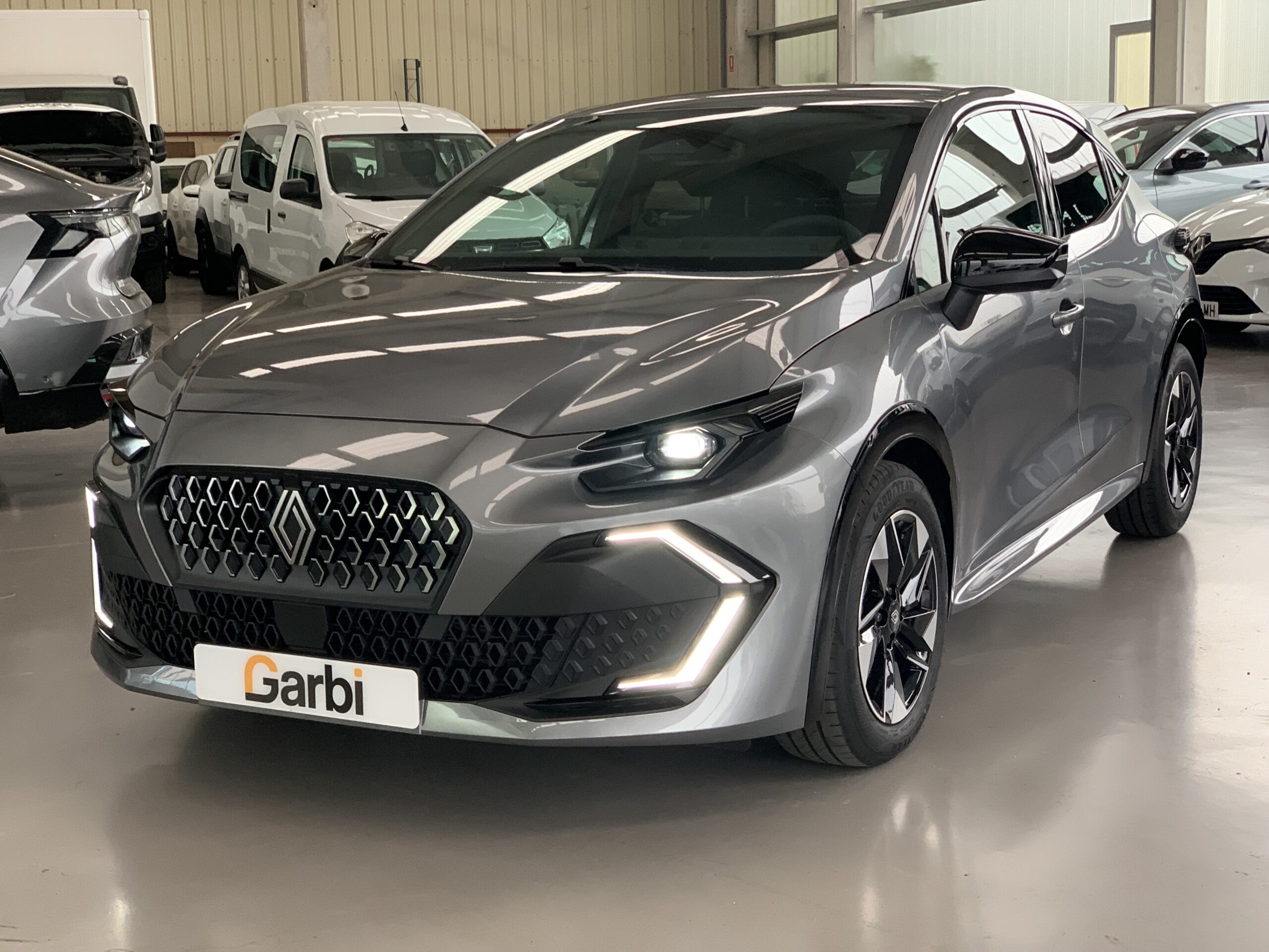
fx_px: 1906
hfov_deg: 36.8
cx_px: 634
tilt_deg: -8.3
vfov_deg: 28.0
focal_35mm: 52
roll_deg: +0.6
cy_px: 476
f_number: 2.4
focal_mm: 6
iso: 200
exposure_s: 1/56
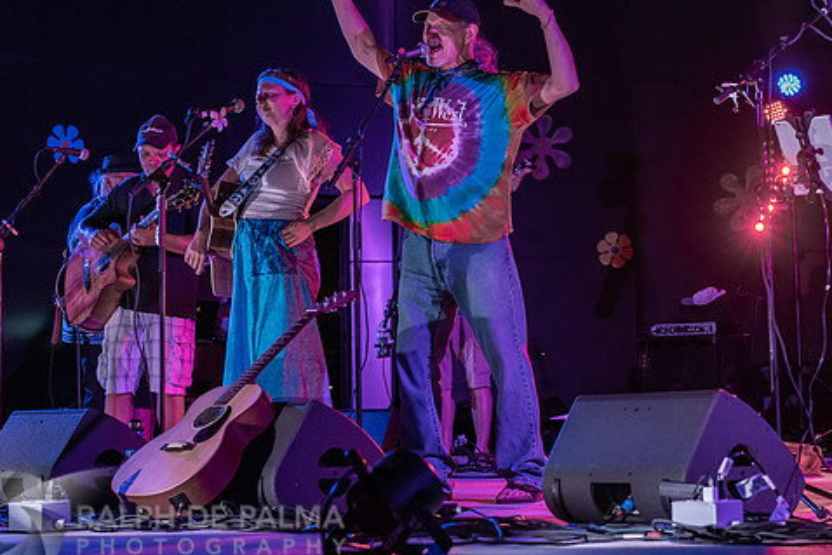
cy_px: 243
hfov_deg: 23.9
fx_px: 1965
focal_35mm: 85
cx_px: 463
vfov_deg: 16.1
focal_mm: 70
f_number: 4.5
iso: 2500
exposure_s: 1/160
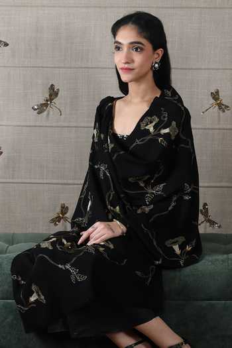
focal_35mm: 85
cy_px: 174
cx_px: 116
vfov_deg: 23.9
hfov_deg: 16.1
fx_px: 822
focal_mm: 85
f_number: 18
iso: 160
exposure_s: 1/100
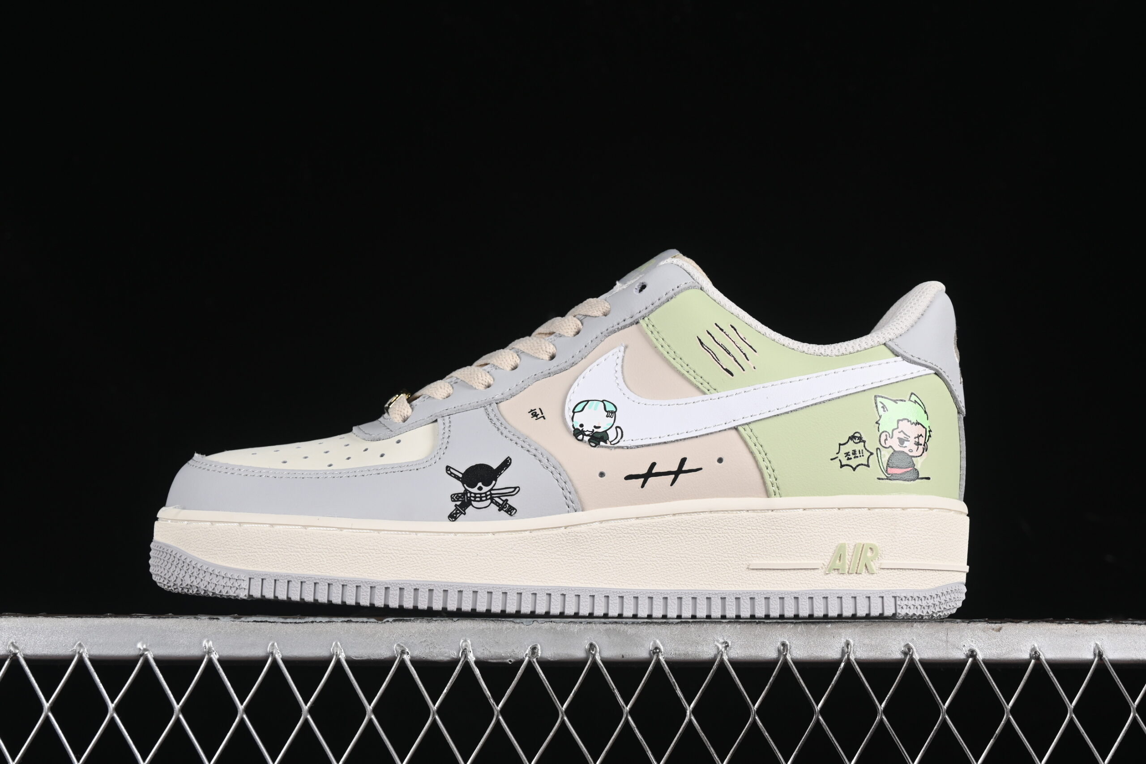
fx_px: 2387
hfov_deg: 27.0
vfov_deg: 18.2
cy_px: 382
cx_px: 573
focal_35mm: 75
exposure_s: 1/80
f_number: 8
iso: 160
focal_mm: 50
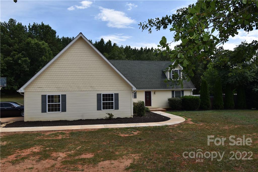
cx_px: 129
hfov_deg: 73.8
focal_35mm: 24
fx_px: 172
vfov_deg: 53.1
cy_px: 86
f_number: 10
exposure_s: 1/200
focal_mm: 16
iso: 100
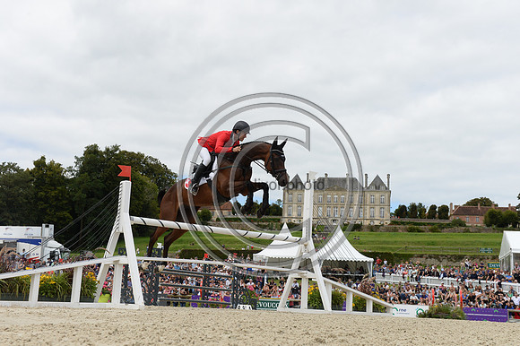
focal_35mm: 50
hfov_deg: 39.6
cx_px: 260
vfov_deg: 27.0
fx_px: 722
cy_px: 173
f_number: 9
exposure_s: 1/3200
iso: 1250
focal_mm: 50
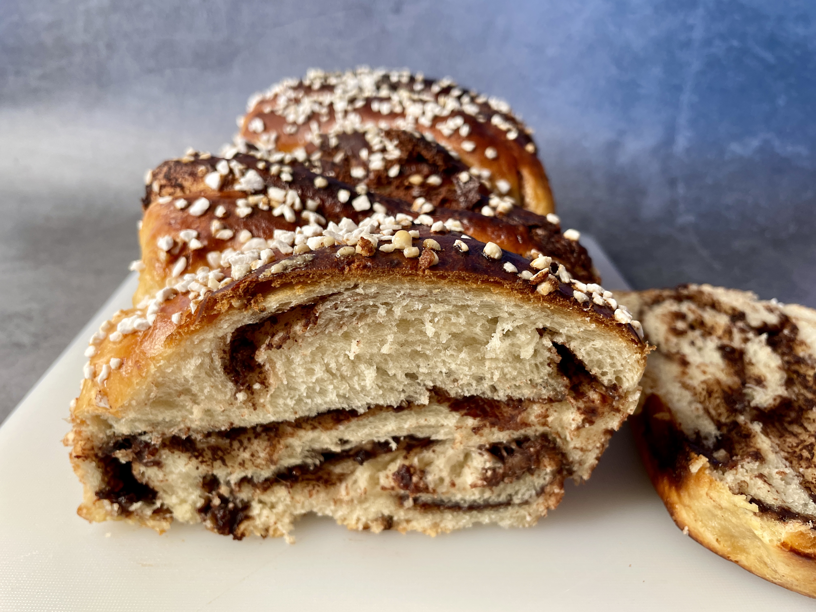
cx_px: 408
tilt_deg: -25.7
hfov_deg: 67.3
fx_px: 613
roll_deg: -0.3
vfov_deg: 53.1
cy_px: 306
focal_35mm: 26
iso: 80
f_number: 1.6
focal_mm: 4.2
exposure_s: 1/121
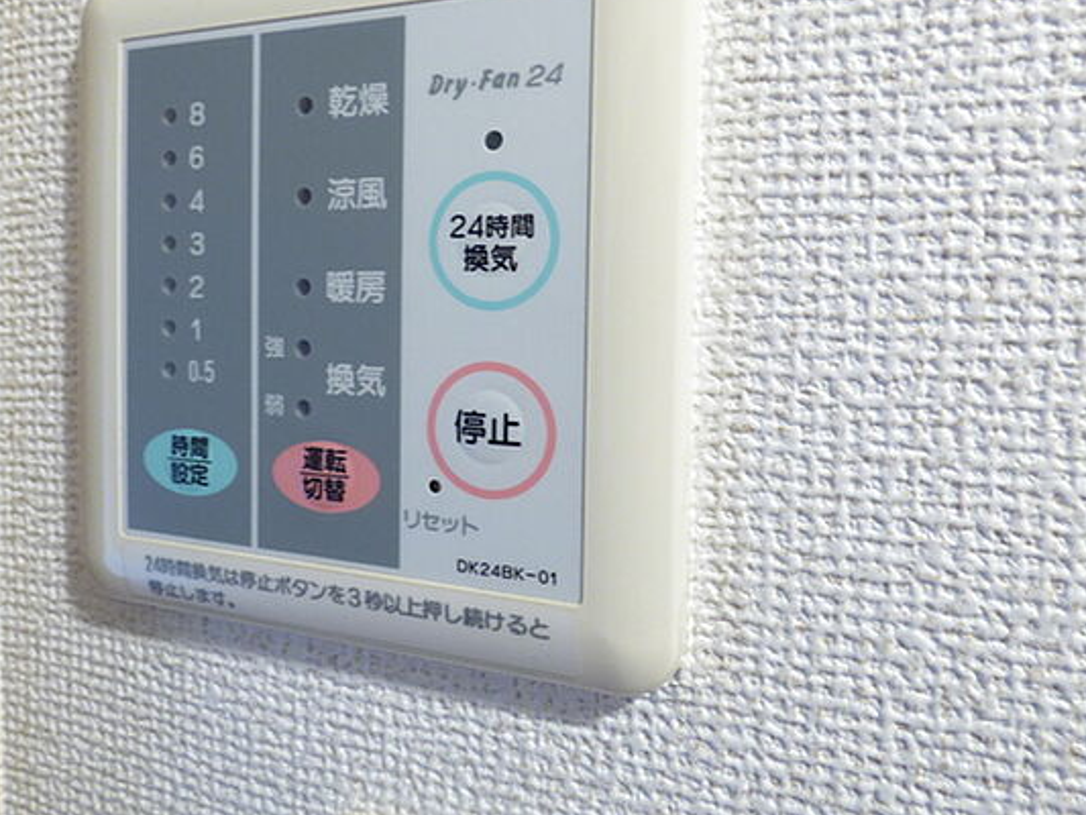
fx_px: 753
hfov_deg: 71.4
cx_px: 485
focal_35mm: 24
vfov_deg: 56.4
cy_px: 328
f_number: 2.8
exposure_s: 1/20
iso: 400
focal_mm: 3.58
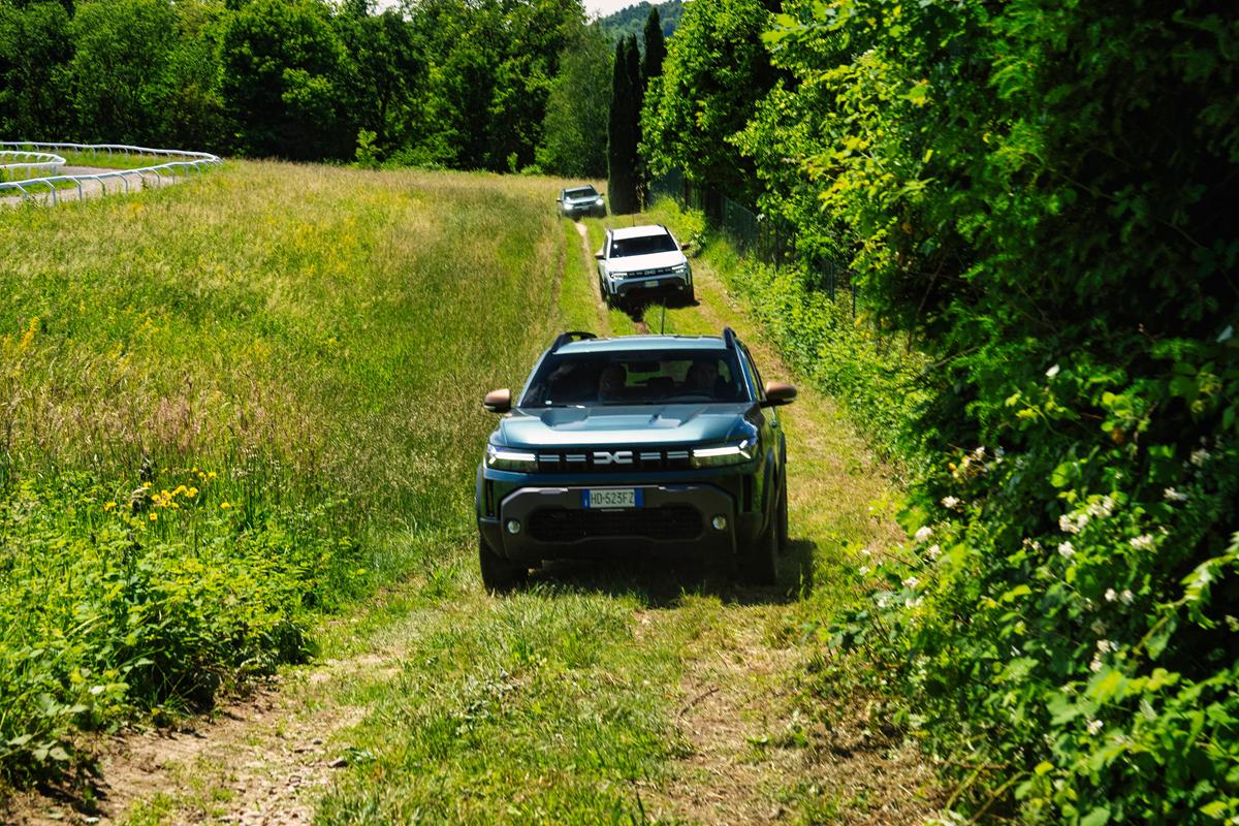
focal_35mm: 58
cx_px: 620
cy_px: 413
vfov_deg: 23.4
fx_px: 1996
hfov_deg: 34.5
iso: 400
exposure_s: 1/250
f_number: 9
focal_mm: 58
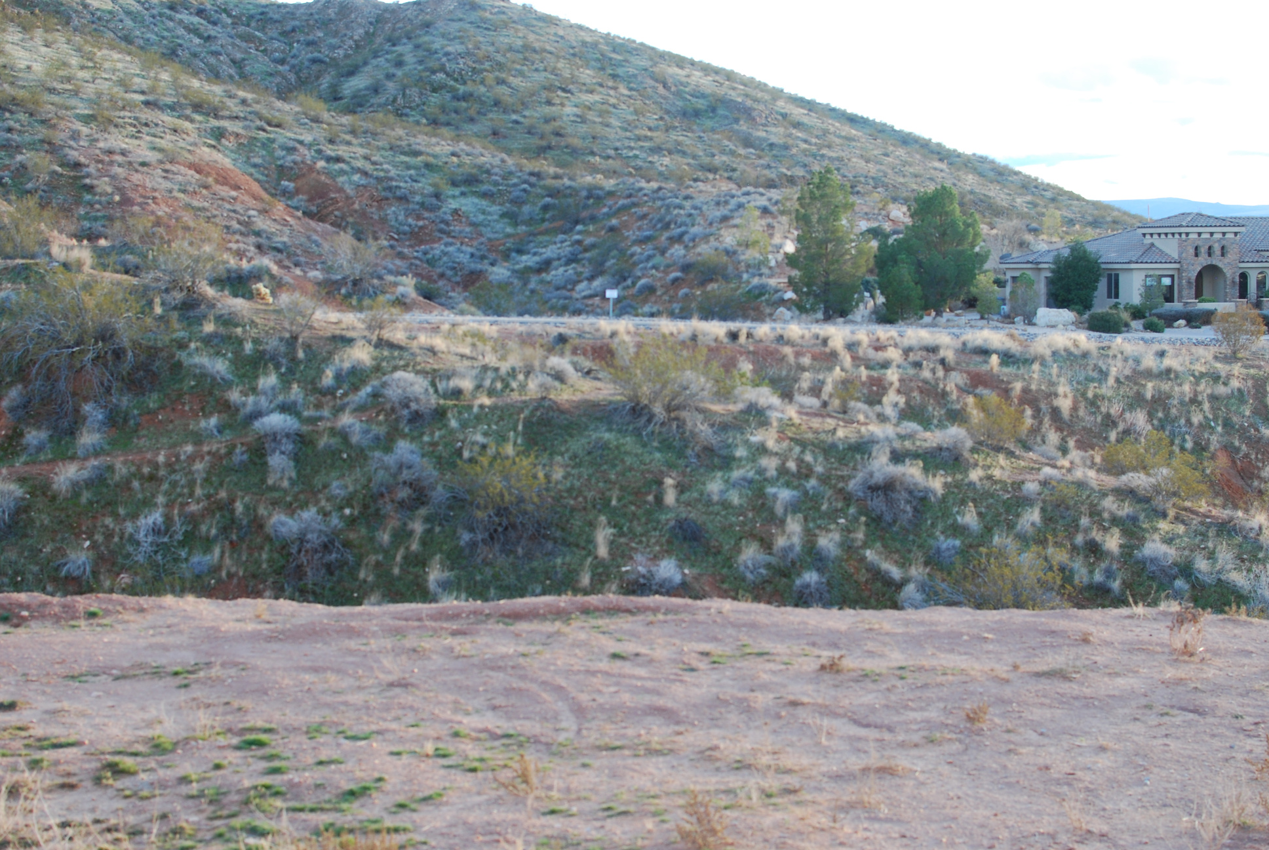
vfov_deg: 24.5
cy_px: 424
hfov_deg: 35.9
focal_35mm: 56
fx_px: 1960
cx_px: 660
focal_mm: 35
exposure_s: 1/80
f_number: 4.5
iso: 200
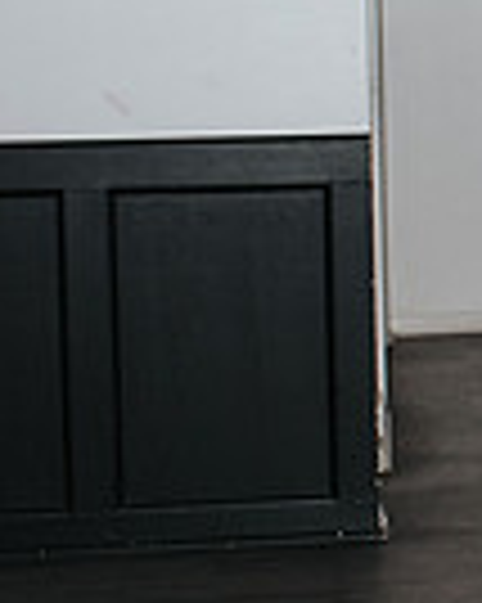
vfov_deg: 12.0
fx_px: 2856
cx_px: 1168
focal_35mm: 160
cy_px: 124
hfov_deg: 8.7
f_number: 2.8
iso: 1000
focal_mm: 35
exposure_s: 1/200
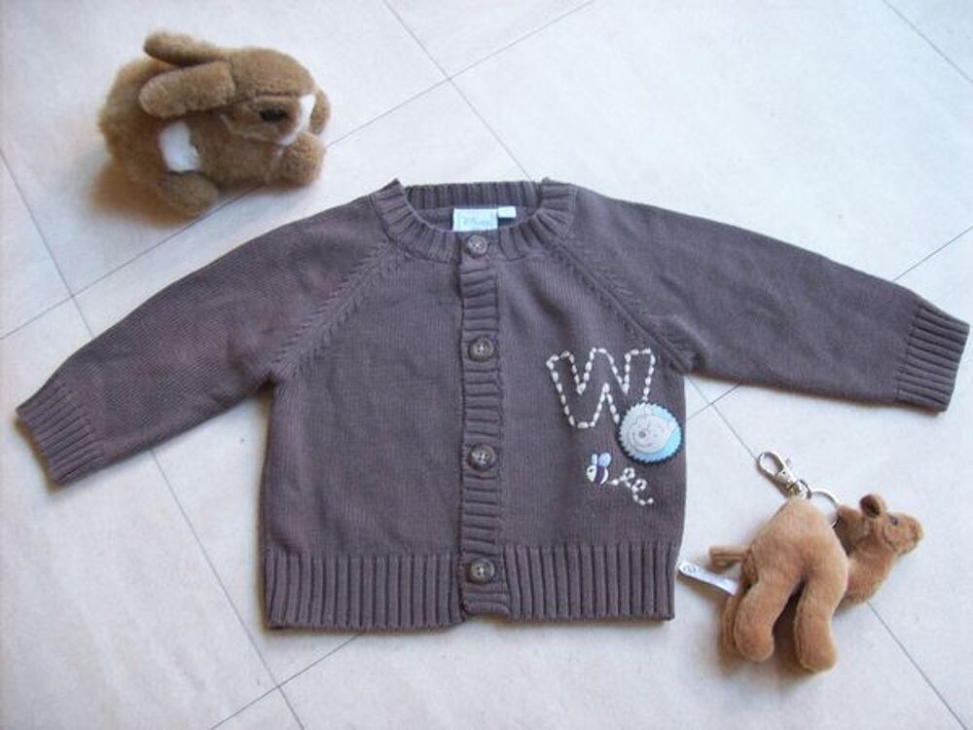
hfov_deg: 51.4
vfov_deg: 39.7
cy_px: 365
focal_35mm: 36
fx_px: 1012
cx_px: 486
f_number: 2.7
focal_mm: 6
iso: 160
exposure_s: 1/22.2
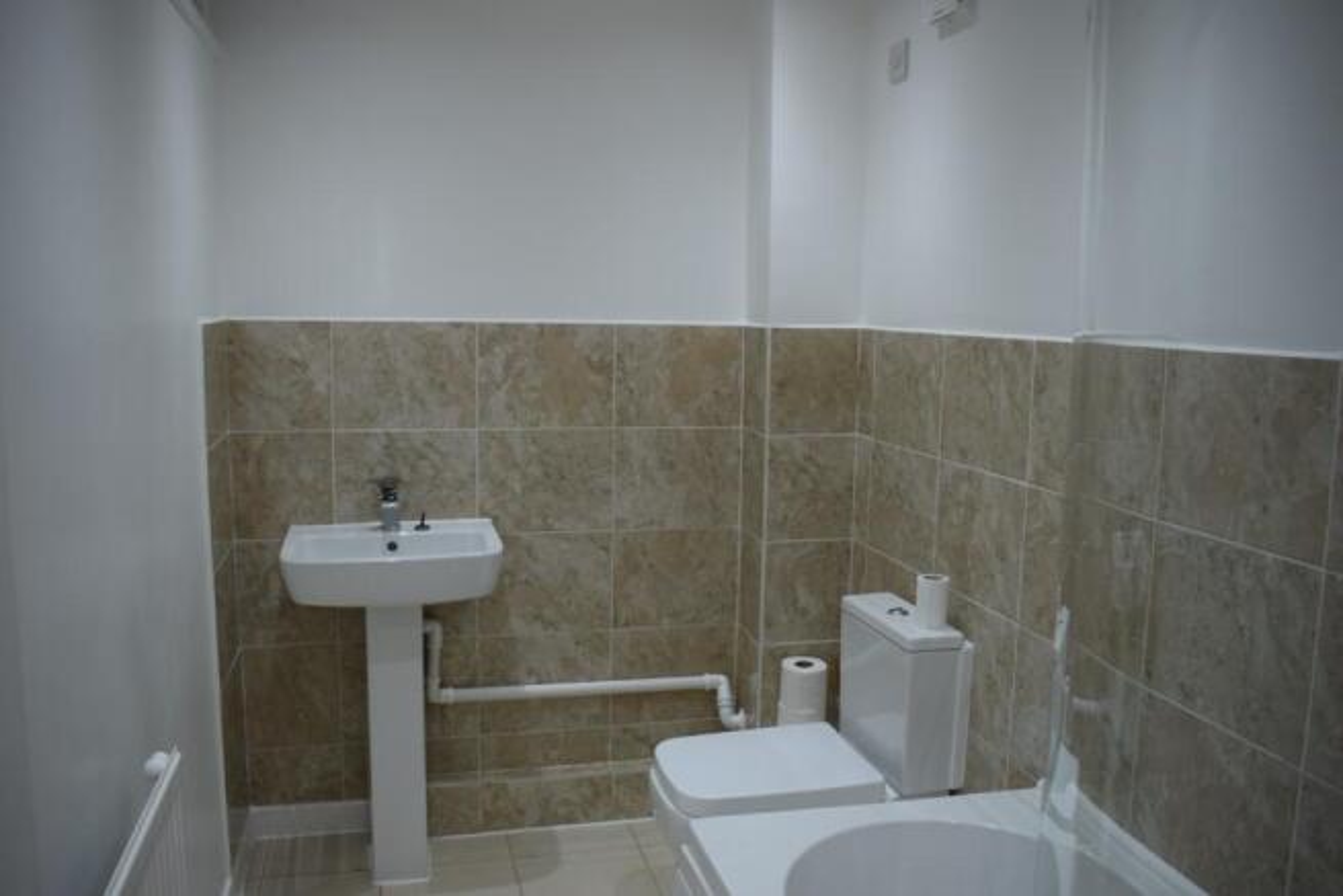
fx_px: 1119
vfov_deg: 43.6
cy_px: 448
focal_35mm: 30
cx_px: 672
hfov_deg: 61.9
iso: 400
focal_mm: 20
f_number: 5
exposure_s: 1/100
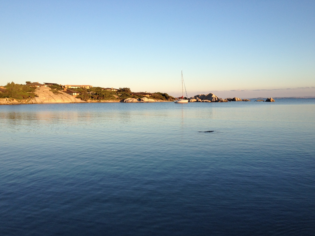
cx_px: 157
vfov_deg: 39.6
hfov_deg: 51.4
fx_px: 328
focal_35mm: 36
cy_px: 120
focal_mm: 4.28
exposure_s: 1/673
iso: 64
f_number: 2.4
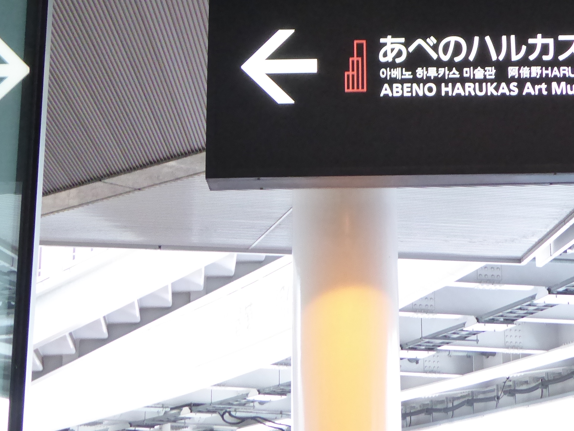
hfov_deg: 19.3
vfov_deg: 14.5
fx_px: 1675
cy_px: 27
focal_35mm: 101
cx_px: 411
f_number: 3.9
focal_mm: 7.8
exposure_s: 1/50
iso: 800
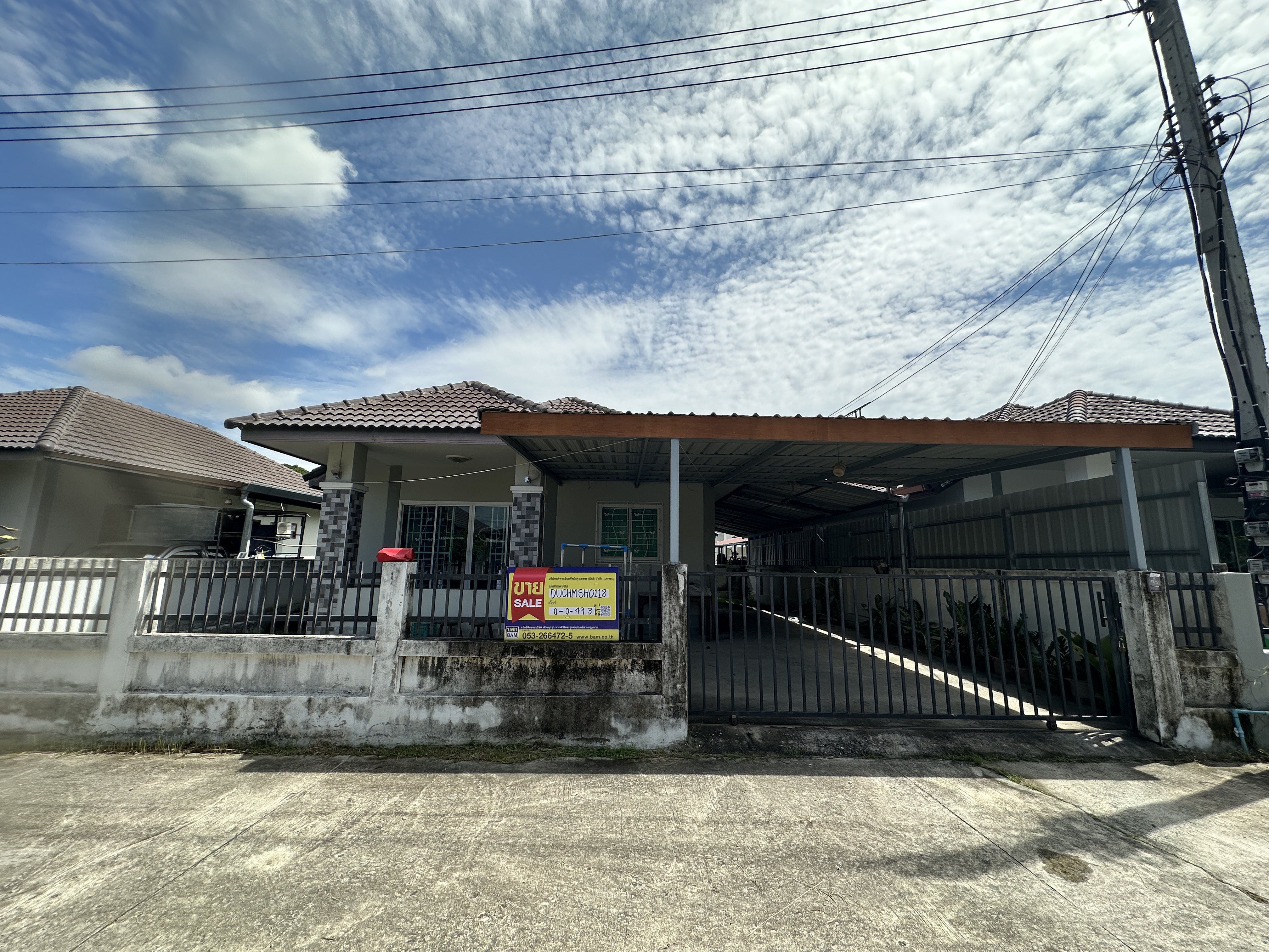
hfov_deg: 102.1
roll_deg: -0.9
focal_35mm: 14
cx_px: 634
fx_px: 513
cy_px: 476
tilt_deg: +10.4
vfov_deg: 85.7
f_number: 2.2
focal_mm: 2.22
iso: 50
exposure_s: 1/2506
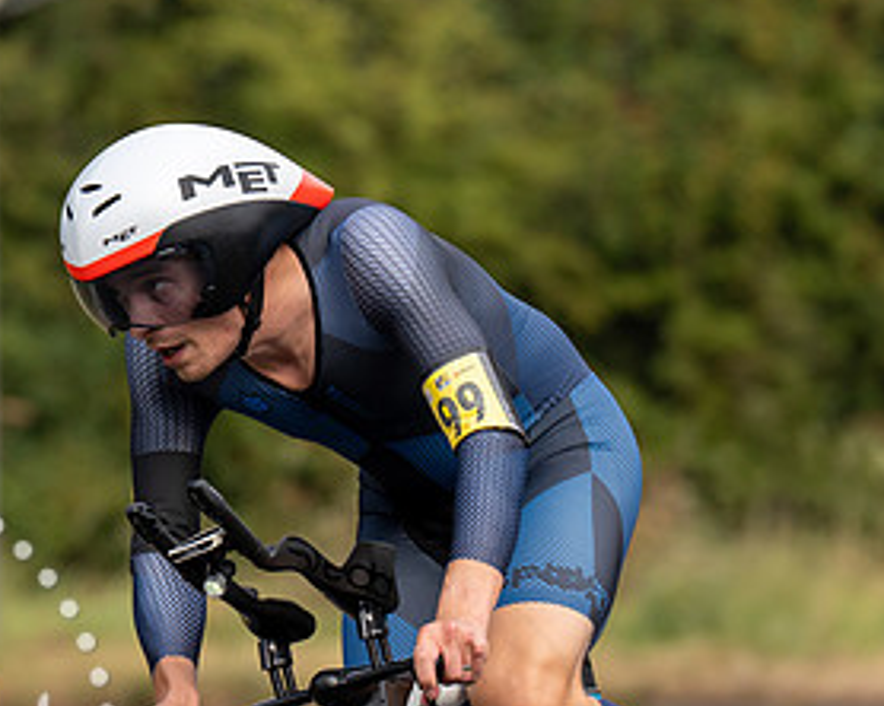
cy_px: 357
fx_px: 14197
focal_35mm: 543
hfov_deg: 3.6
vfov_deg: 2.8
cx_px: 333
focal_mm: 200
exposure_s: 1/1000
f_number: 4
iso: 200
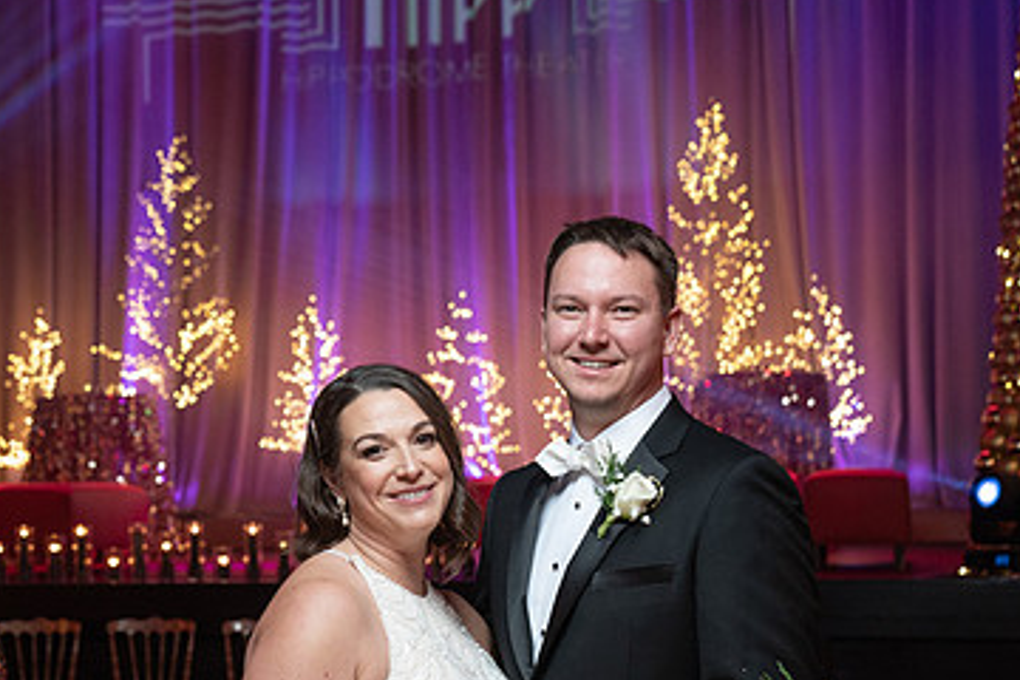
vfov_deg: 15.1
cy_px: 517
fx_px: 2550
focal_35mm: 90
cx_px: 259
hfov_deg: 22.4
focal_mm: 52
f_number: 4
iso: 2000
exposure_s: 1/100
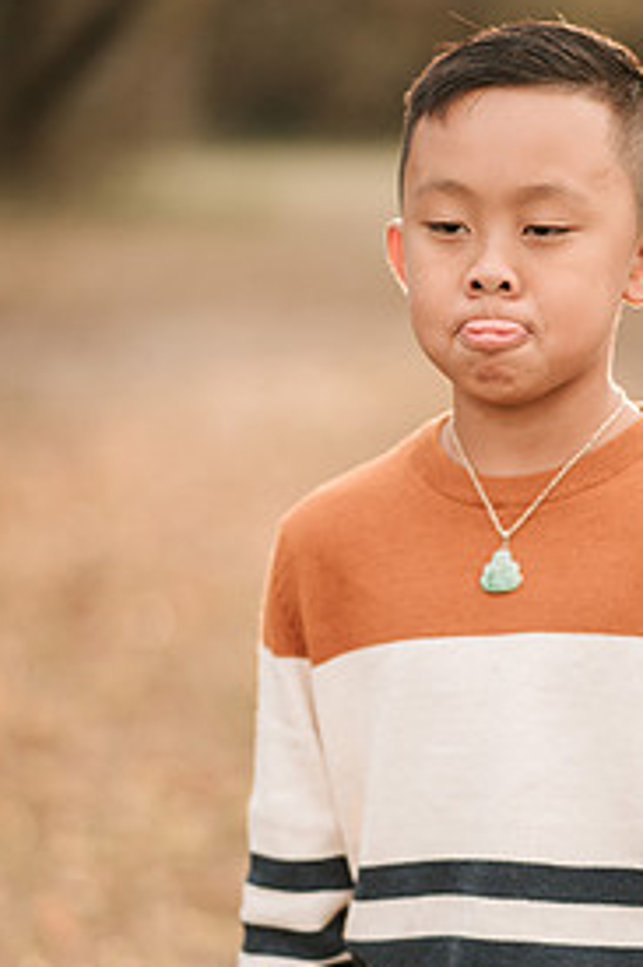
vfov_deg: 14.8
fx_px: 3728
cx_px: 509
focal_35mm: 139
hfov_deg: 9.8
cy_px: 573
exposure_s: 1/1000
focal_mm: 85
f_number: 1.8
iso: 200
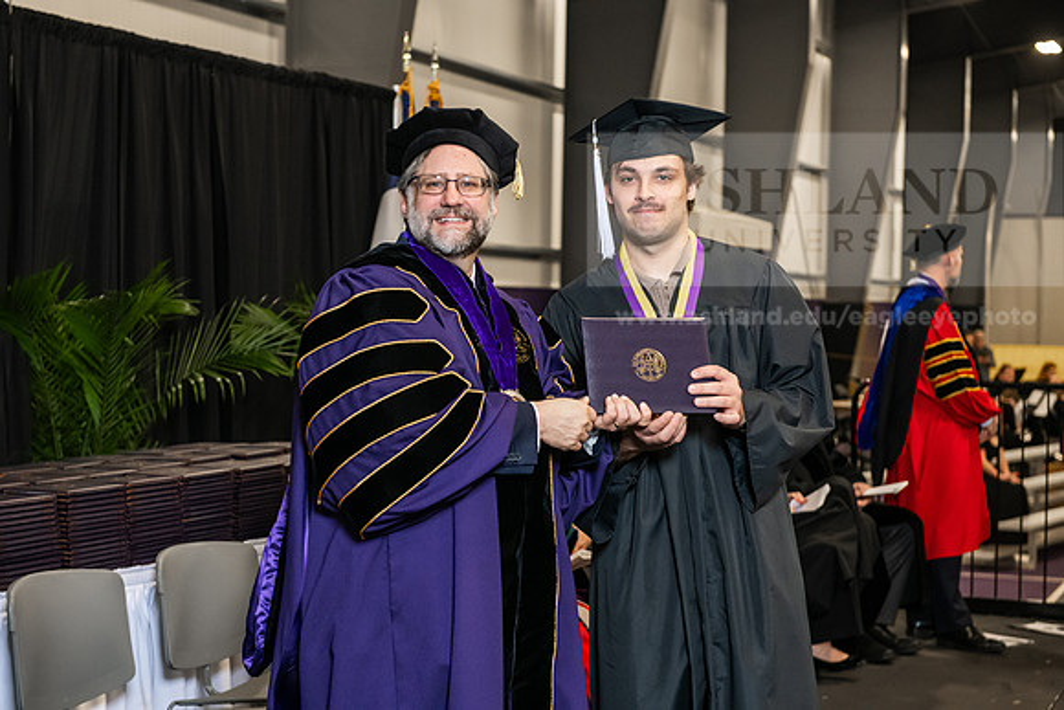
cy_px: 355
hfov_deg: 28.8
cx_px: 532
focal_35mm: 70
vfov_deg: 19.5
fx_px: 2069
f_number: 5
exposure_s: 1/200
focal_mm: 70
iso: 2500
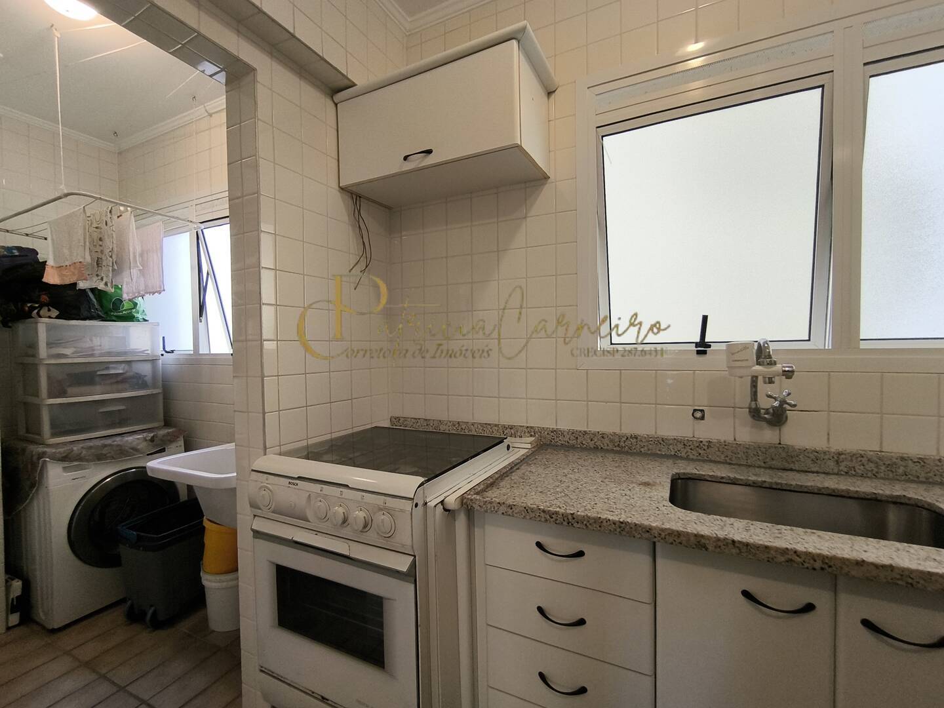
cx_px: 472
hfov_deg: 94.5
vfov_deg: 78.1
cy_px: 354
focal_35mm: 16
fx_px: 436
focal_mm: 1.65
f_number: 2.2
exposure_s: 1/60
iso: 125
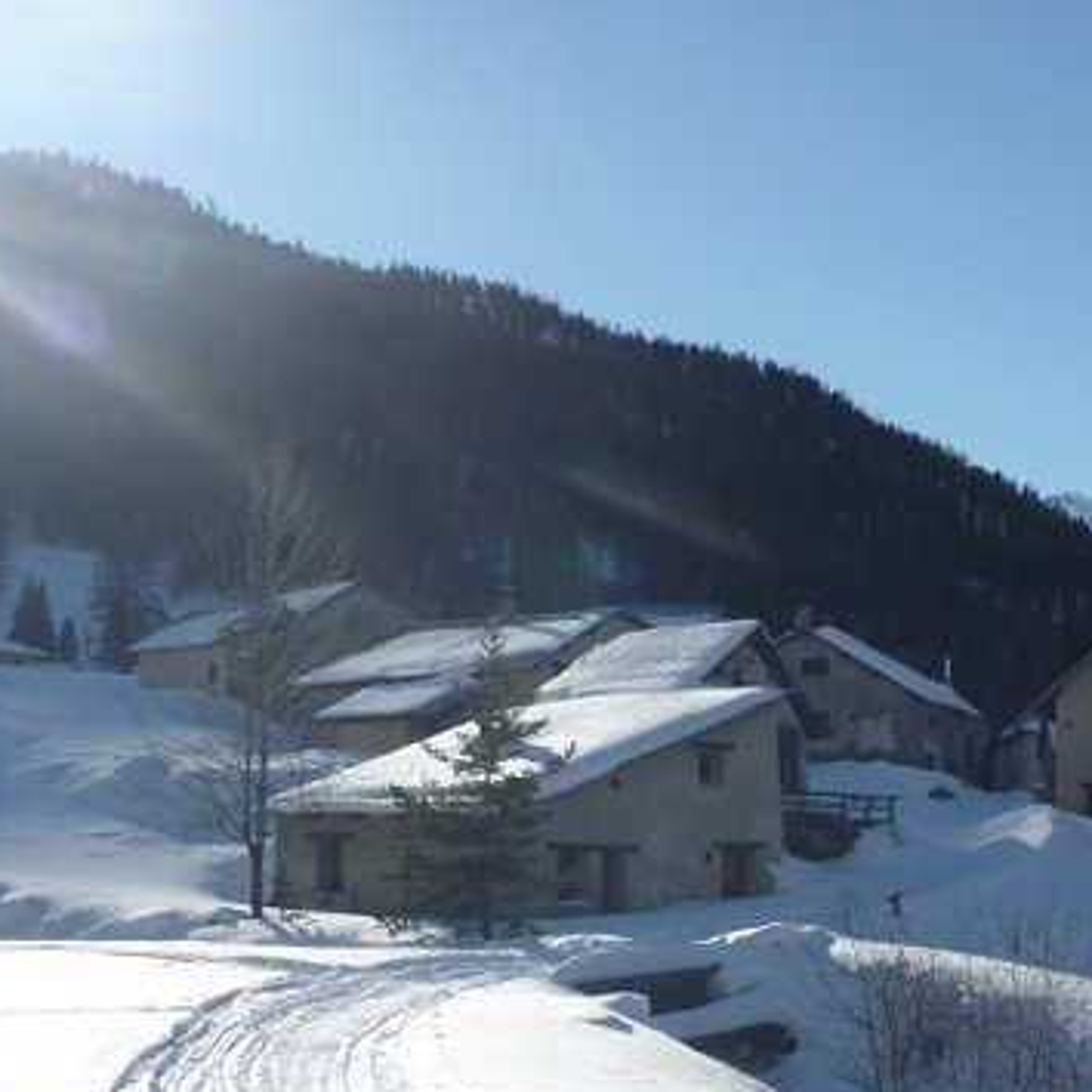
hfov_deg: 28.8
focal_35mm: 58
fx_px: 2070
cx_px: 904
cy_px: 771
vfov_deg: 29.2
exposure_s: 1/1300
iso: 80
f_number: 3.3
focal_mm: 4.9
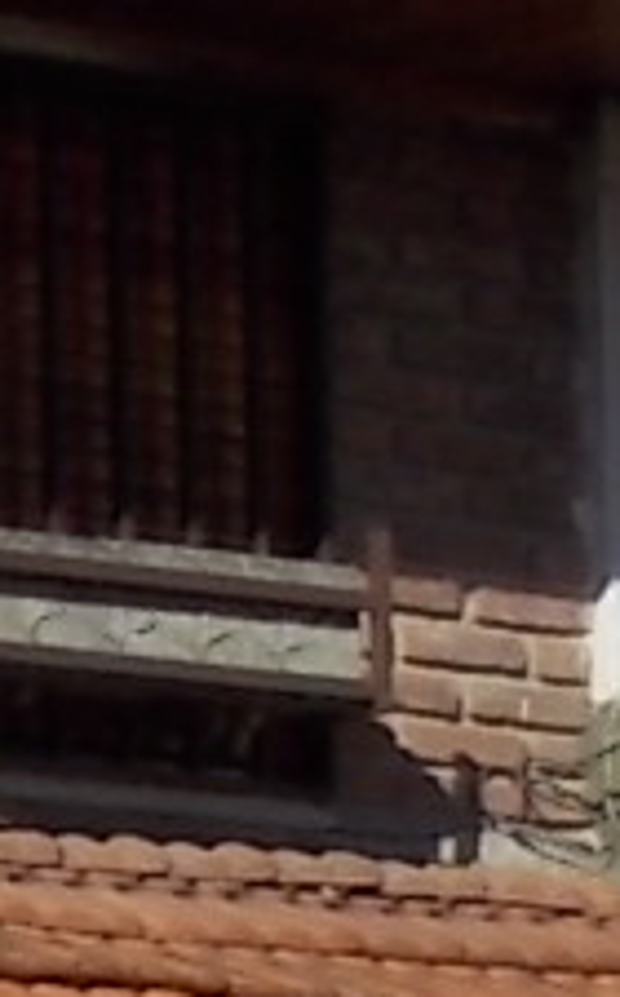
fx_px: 11473
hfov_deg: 3.0
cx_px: -1634
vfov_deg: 5.0
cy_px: 1276
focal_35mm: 423
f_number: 4.7
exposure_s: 1/800
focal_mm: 7.9
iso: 80
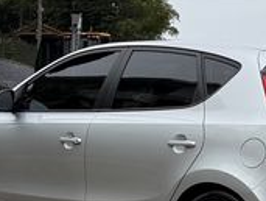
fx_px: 508
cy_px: 145
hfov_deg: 29.0
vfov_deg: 22.2
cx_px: 187
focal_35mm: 66
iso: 80
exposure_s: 1/2611
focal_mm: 6.76
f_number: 1.78
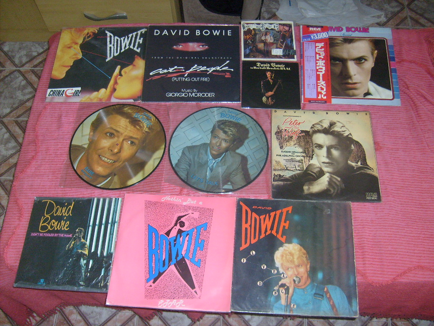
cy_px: 163
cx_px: 217
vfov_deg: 40.7
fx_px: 439
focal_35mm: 35
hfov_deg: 52.6
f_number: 2.8
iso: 100
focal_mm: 5.8
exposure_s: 1/45
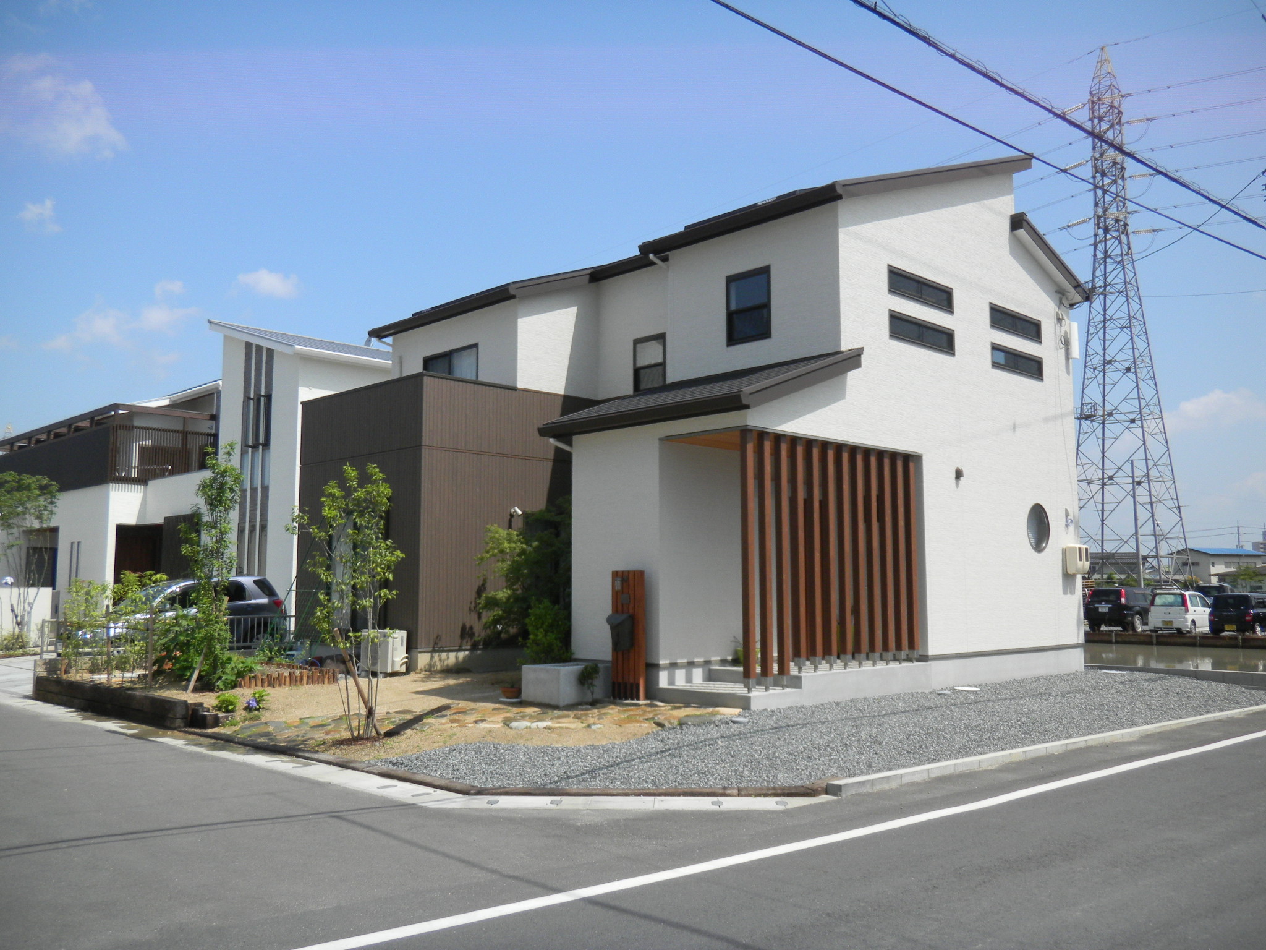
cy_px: 475
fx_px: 1061
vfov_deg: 48.2
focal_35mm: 29
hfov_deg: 61.7
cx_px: 633
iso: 119
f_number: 3.9
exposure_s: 1/1000
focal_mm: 5.3
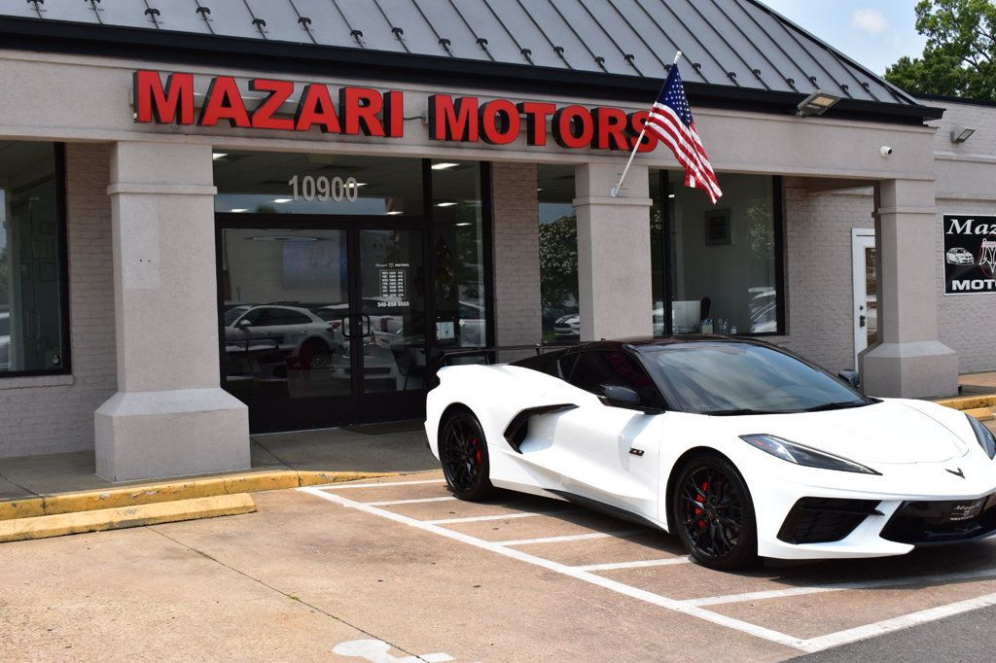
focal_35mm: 45
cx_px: 498
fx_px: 1245
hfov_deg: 43.6
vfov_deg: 29.8
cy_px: 332
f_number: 11
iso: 280
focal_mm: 30
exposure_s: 1/500
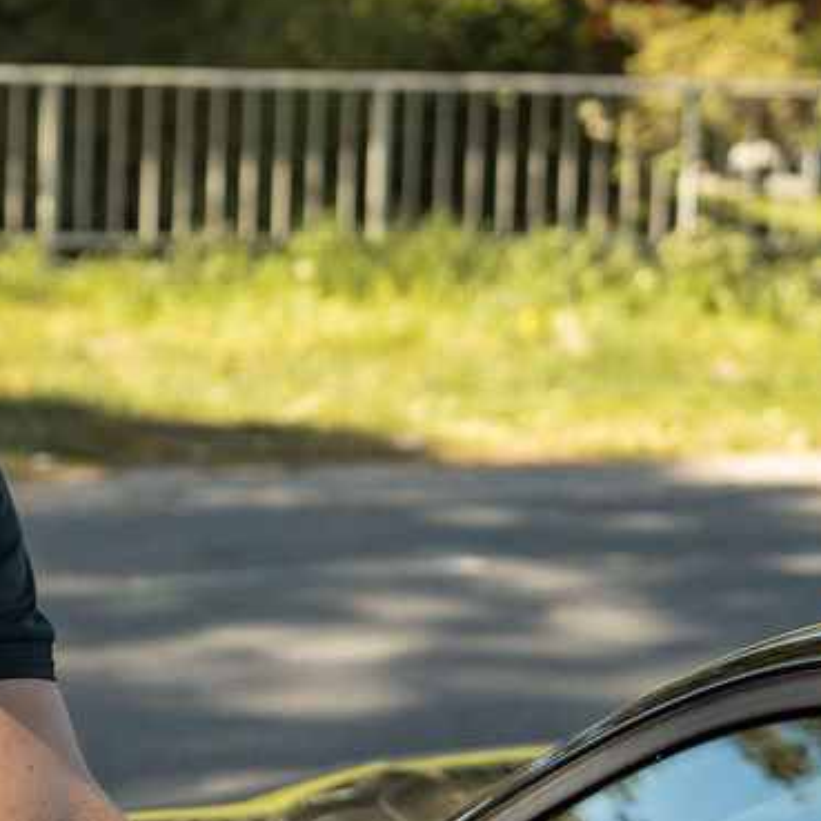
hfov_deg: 13.1
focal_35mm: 129
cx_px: -216
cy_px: 422
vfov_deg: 13.5
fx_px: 3461
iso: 320
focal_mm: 35
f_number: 2.5
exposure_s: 1/1600
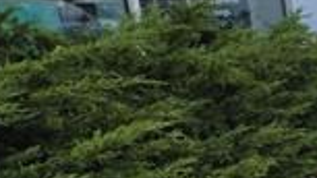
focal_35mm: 131
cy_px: 236
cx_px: 700
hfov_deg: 13.3
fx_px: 1101
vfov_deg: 9.1
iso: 80
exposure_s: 1/2397
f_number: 1.7
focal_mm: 6.3
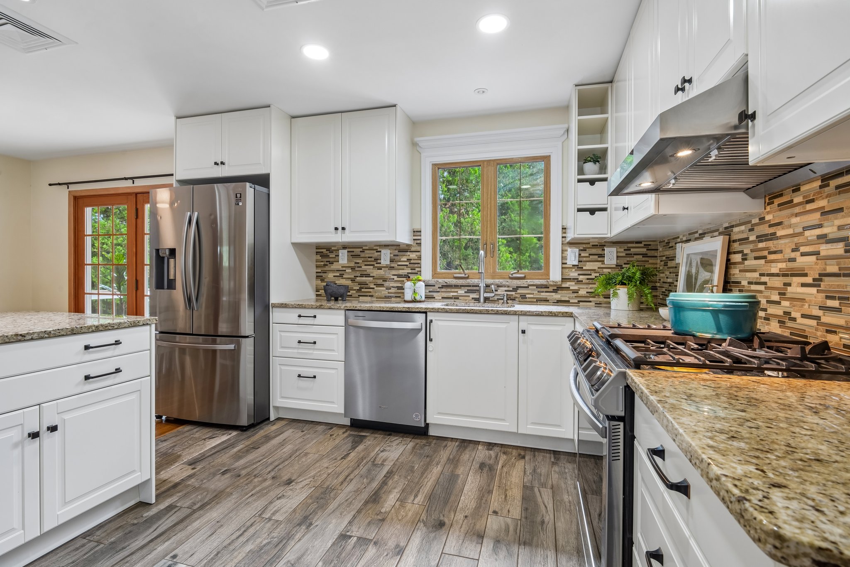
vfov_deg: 73.7
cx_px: 425
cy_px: 284
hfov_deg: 96.7
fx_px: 378
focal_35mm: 16
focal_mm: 16
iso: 400
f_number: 9
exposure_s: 1/8
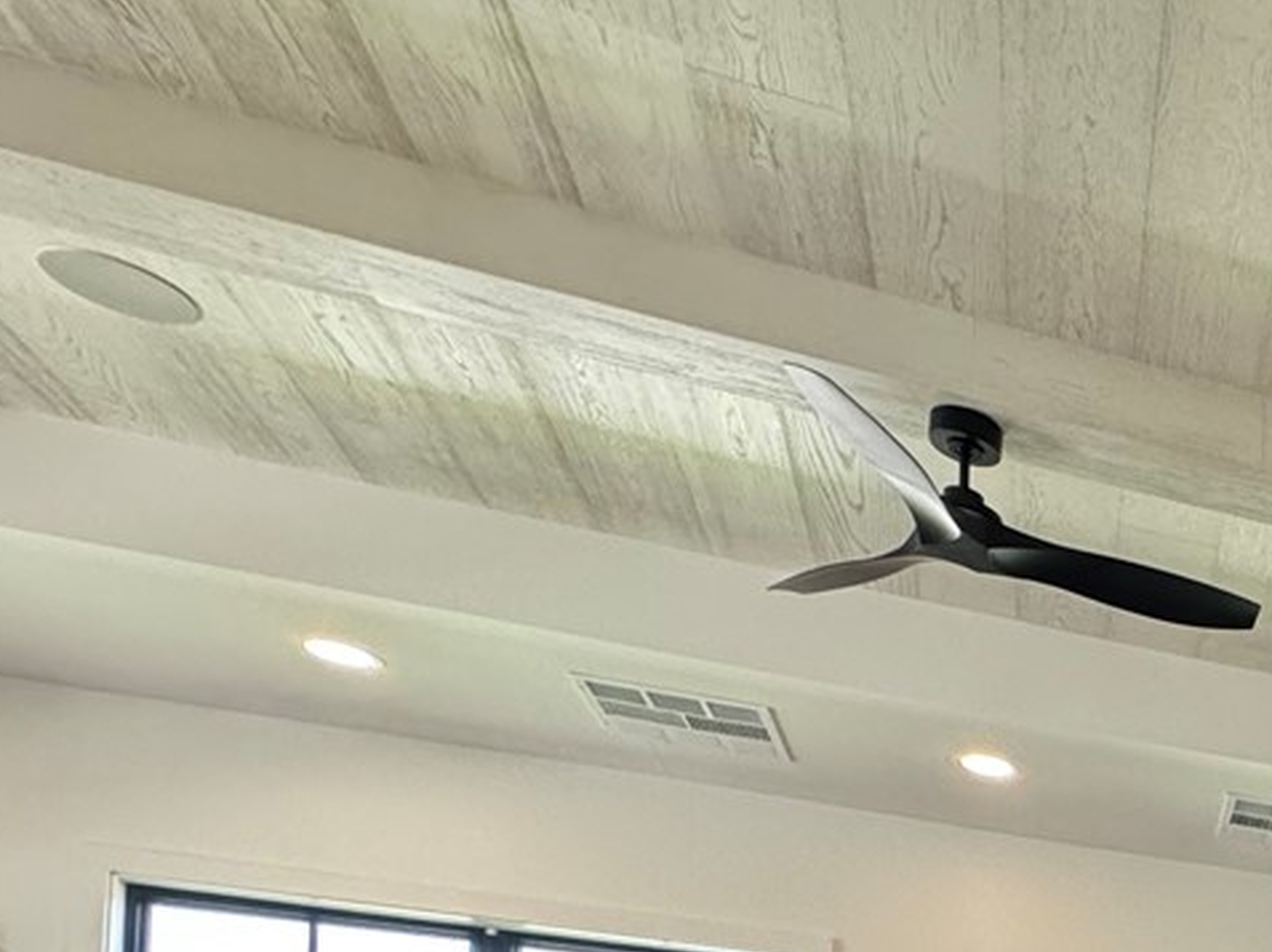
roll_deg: -0.9
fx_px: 1726
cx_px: 1901
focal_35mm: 47
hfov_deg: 27.7
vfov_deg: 24.7
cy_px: 1384
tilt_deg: +1.1
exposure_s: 1/120
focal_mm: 2.22
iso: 320
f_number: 2.2
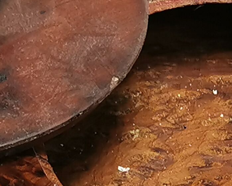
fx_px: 1614
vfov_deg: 6.5
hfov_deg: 8.2
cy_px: 226
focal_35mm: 235
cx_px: 213
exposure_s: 1/69
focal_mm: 5.58
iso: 160
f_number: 1.8
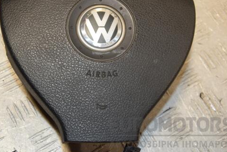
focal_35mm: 79
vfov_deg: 17.3
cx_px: 100
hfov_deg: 25.6
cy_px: 61
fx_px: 498
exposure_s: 1/200
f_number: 8
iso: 800
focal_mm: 42
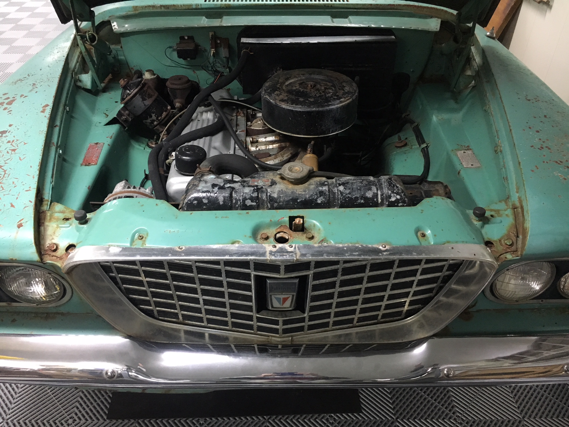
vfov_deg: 48.2
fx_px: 477
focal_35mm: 29
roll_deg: -0.4
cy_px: 214
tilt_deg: -36.8
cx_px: 284
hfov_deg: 61.7
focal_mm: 4.15
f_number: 2.2
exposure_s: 1/33
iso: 200
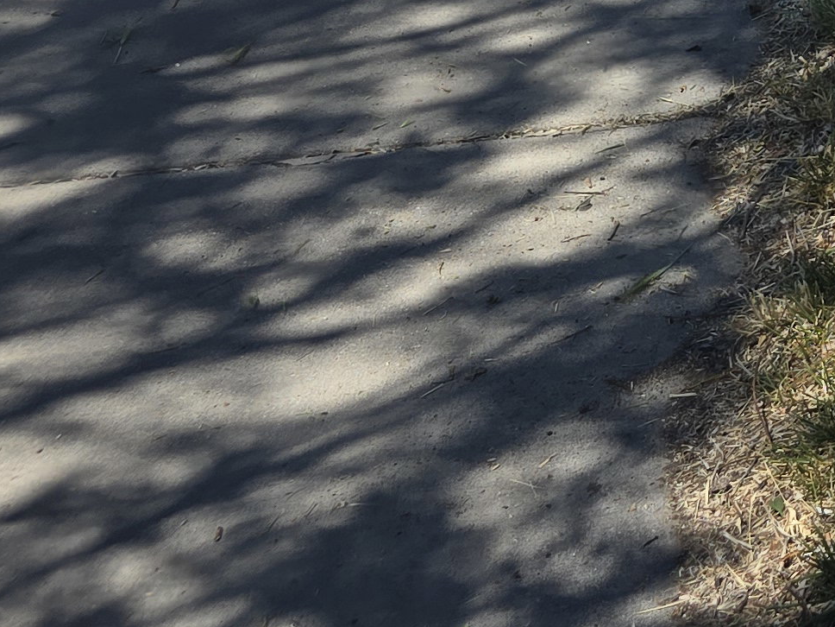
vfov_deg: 13.3
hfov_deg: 16.8
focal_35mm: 95
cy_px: -646
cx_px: 1541
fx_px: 2292
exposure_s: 1/820
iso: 12
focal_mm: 6.3
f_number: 1.7
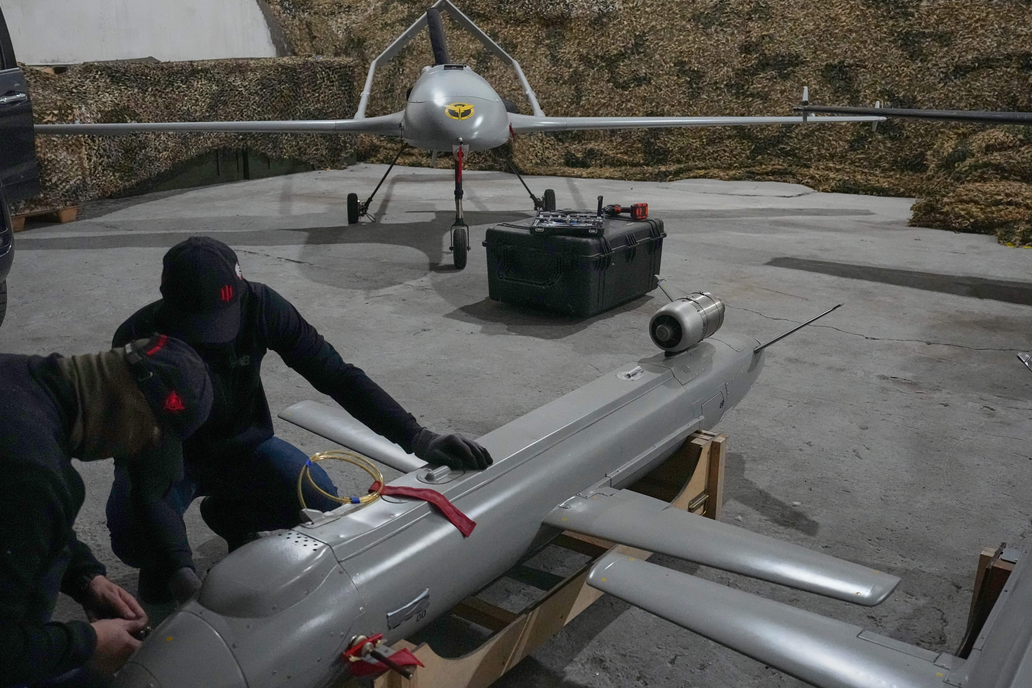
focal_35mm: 34
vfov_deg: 38.8
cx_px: 464
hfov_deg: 55.7
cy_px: 395
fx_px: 975
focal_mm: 28
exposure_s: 1/160
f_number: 4
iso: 12800
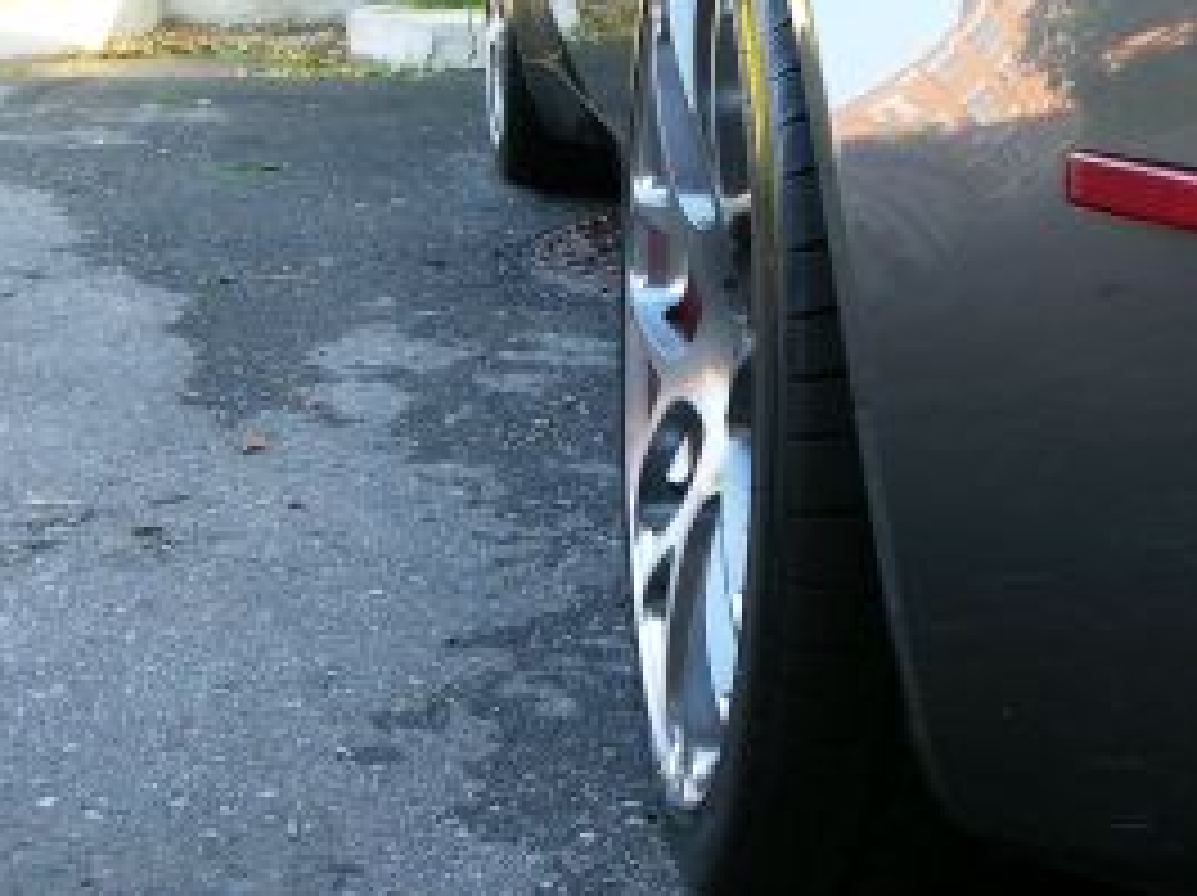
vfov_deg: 24.6
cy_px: 270
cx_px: 608
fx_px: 2038
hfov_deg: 32.7
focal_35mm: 59
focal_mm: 5.8
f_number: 3
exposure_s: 1/31.4
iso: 50
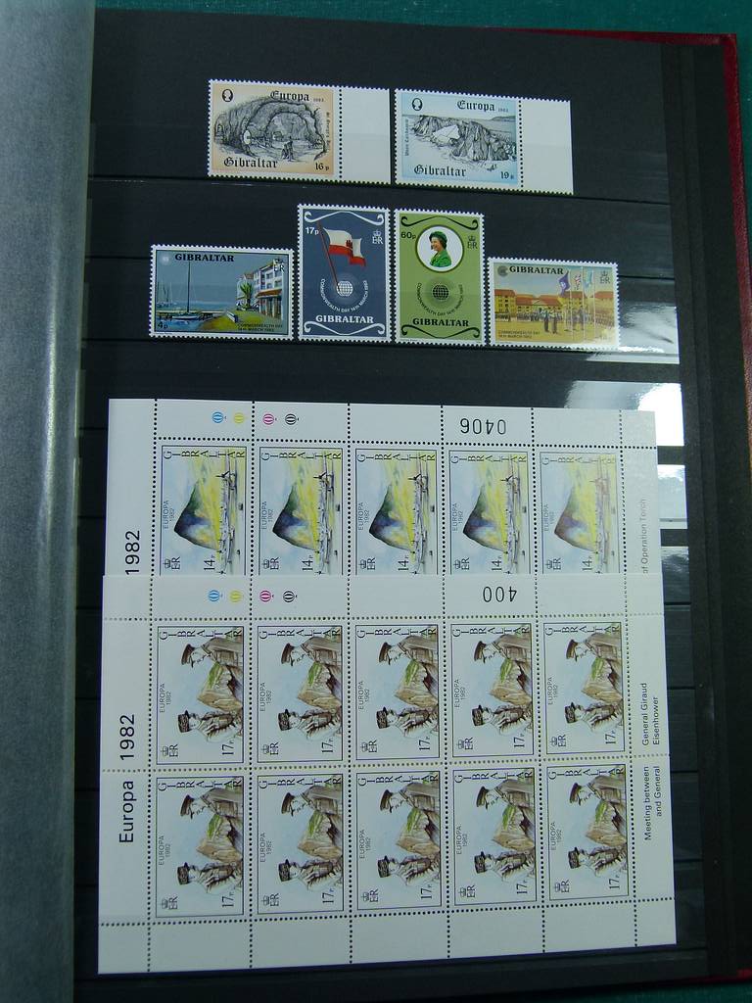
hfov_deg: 39.7
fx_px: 1043
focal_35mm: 36
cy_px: 502
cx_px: 376
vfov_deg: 51.4
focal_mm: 6.5
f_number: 3.6
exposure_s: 1/125
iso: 100
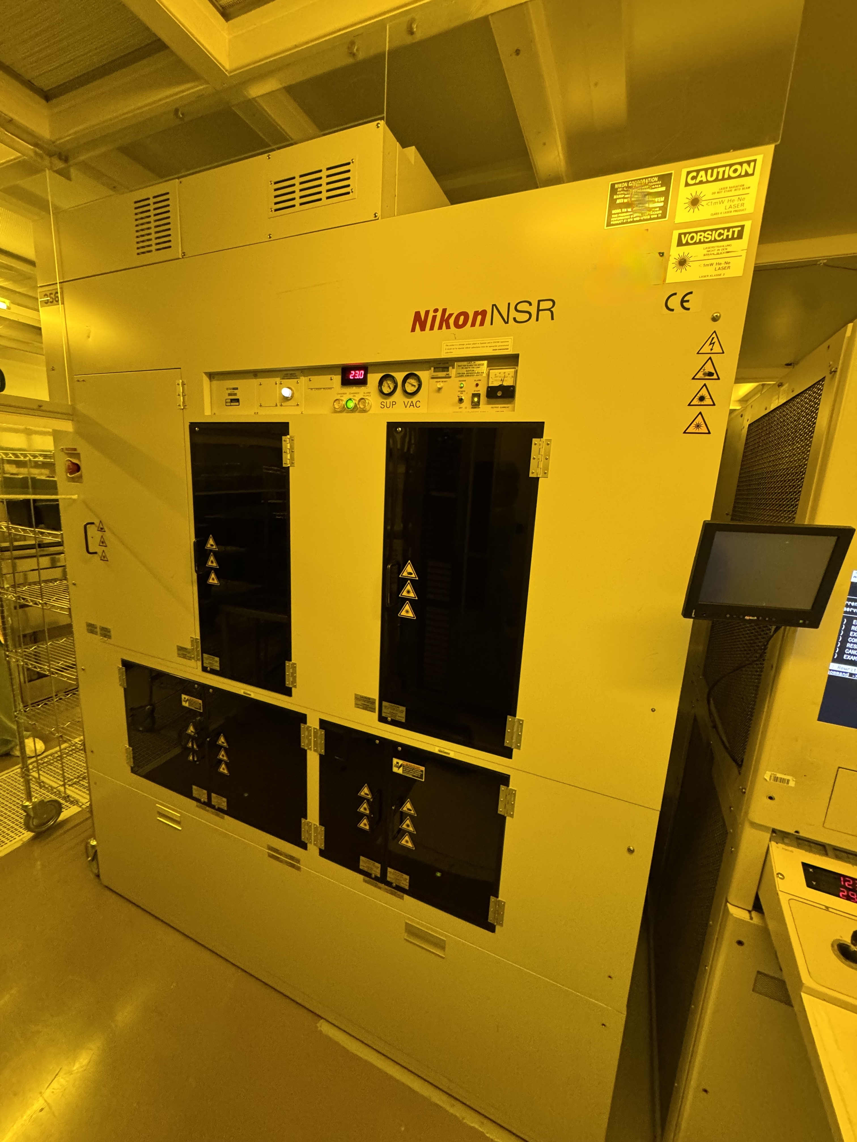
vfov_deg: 102.1
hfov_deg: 85.7
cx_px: 428
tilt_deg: -10.4
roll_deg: -3.5
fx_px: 462
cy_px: 571
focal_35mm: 14
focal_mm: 2.22
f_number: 2.2
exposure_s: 1/50
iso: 500
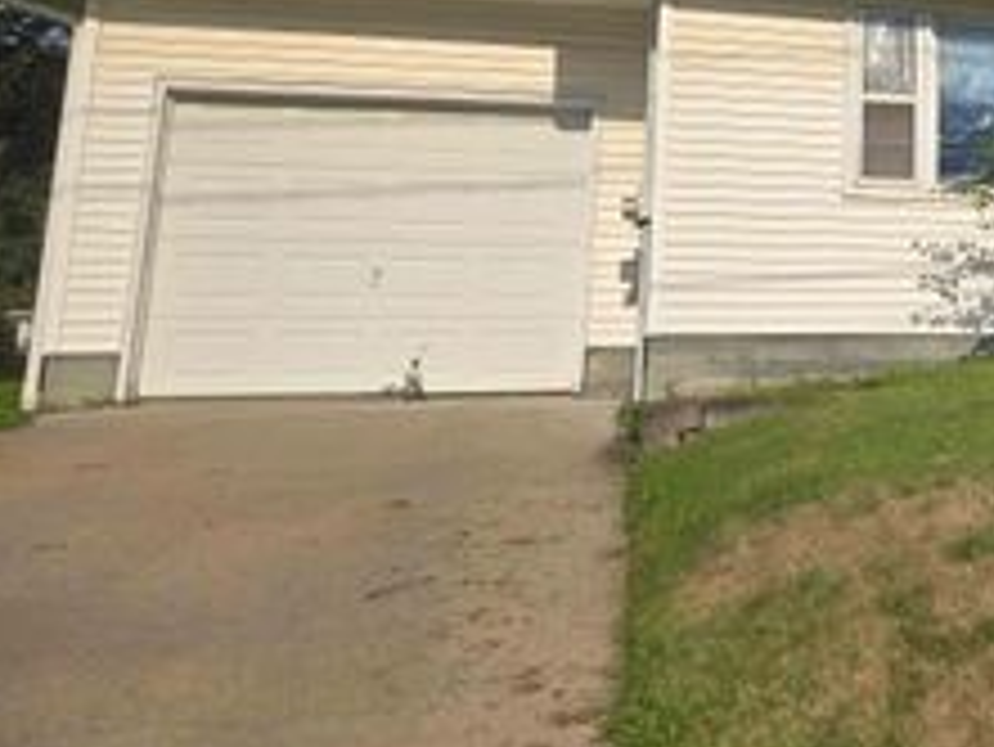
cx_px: 1120
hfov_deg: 32.0
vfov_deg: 27.3
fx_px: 1494
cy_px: 119
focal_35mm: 52
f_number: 1.8
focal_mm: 5.4
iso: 25
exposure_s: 1/2775
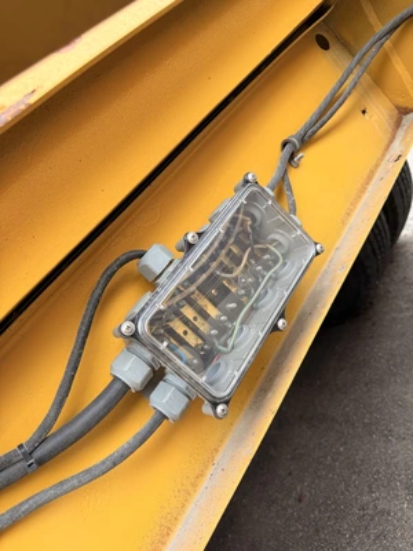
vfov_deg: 71.6
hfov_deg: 56.8
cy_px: 276
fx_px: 382
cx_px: 206
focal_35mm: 24
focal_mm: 6.76
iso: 100
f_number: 1.78
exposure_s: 1/330
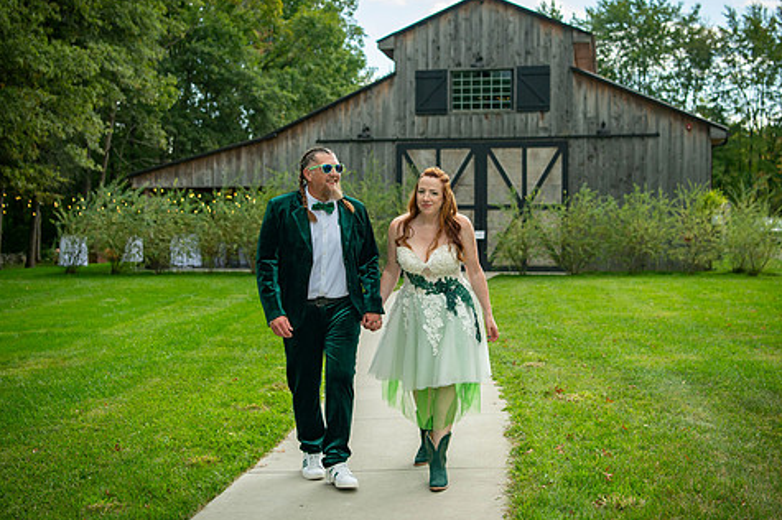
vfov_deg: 28.6
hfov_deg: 41.9
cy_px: 244
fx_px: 1020
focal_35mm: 47
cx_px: 408
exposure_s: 1/2500
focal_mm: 36
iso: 400
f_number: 2.8
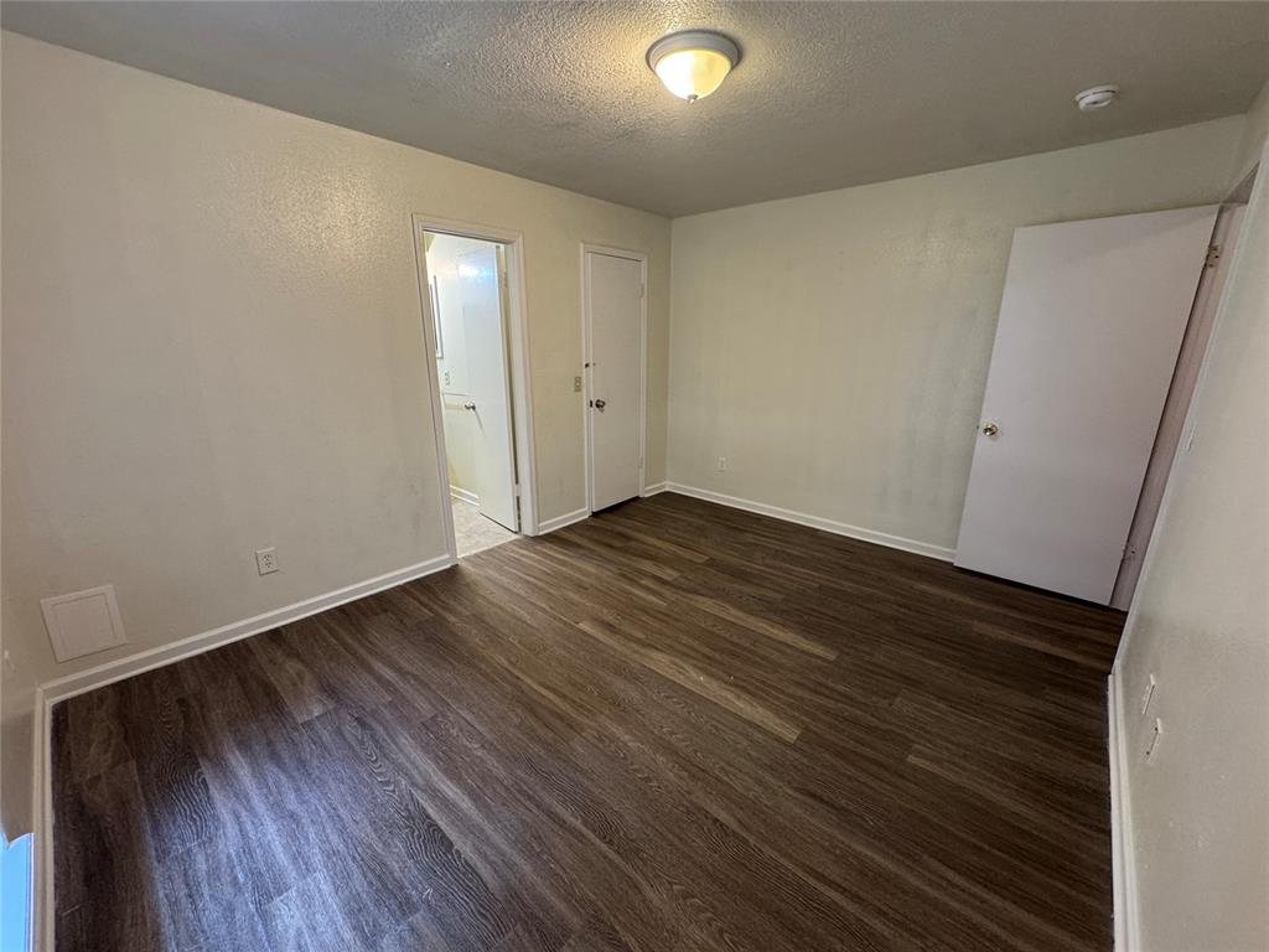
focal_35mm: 14
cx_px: 634
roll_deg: -0.3
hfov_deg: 102.1
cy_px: 476
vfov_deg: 85.7
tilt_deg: -16.1
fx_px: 513
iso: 250
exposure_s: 1/60
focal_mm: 2.22
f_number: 2.2
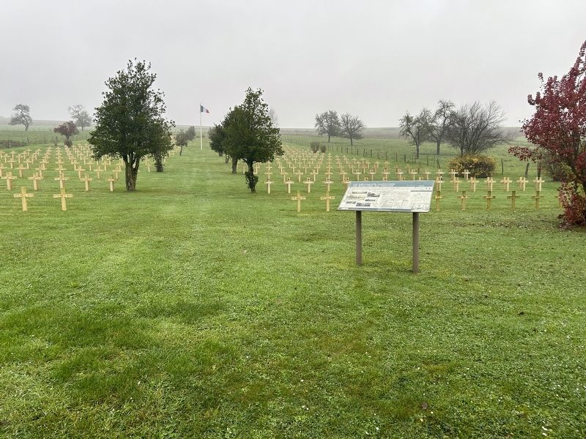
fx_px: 440
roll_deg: +1.1
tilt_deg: -4.9
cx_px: 293
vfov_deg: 53.1
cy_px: 220
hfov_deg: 67.3
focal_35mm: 26
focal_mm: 5.7
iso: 50
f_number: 1.5
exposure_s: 1/298
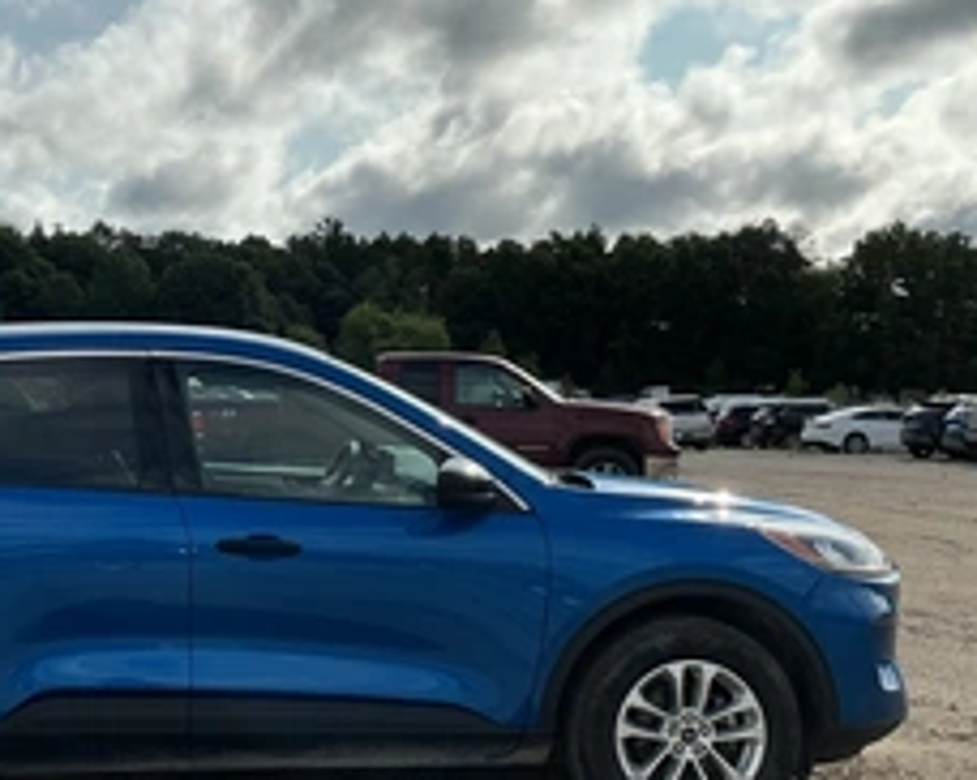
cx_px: 249
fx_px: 1387
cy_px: 429
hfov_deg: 37.9
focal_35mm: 48
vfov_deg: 31.4
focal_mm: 3
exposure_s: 1/3322
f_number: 1.8
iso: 25
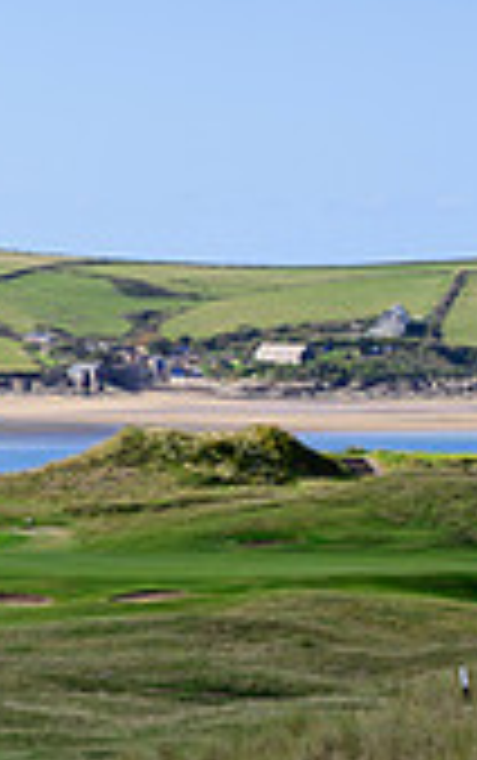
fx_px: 5456
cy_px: 119
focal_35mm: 263
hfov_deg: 4.9
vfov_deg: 8.0
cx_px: -503
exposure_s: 1/500
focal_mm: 70
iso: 125
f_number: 5.6
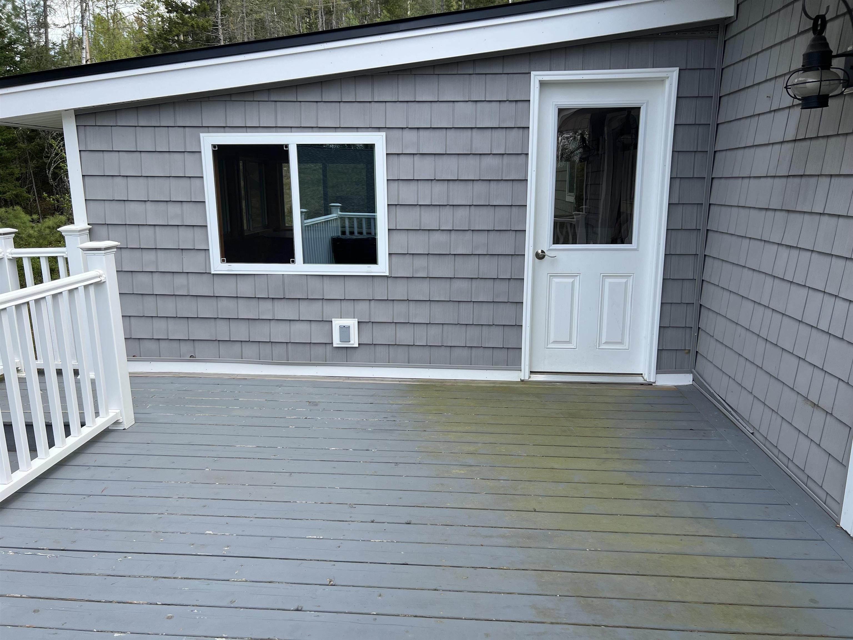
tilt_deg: -11.9
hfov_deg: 67.3
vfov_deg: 53.1
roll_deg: +0.1
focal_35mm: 26
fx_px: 641
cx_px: 426
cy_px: 320
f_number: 1.5
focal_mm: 5.7
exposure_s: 1/1553
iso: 50
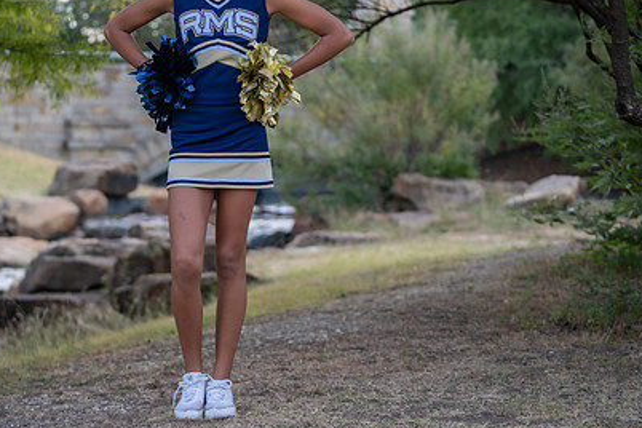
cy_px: 140
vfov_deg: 13.5
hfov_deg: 20.1
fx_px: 1801
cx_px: 196
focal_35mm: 101
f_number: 2.8
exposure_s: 1/320
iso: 160
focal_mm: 70
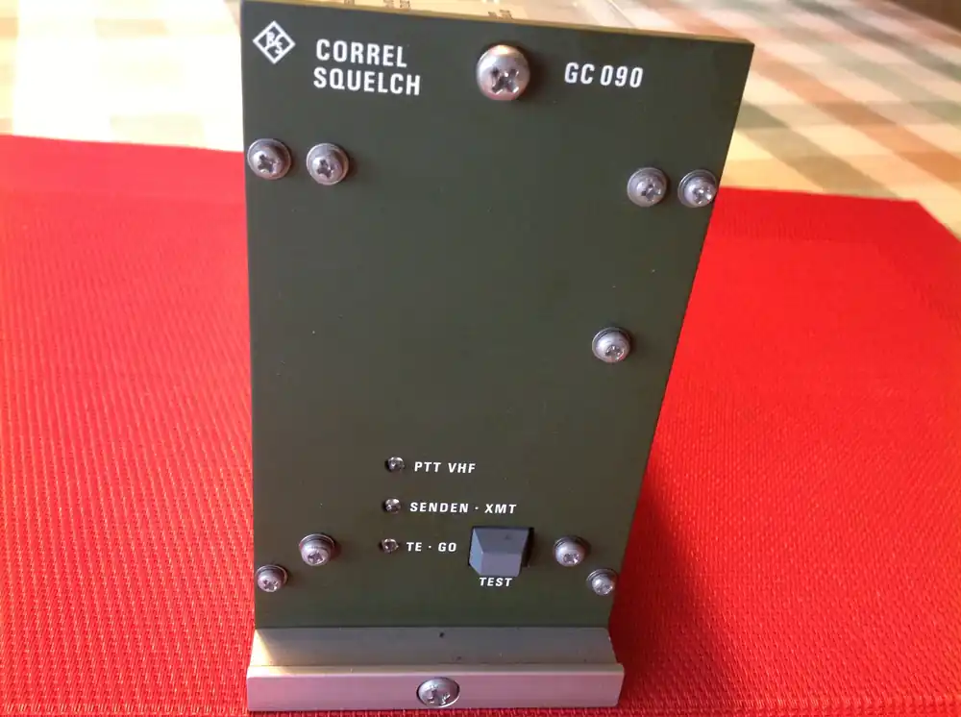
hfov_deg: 52.7
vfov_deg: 40.6
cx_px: 480
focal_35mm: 35
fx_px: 970
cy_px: 358
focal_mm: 4.28
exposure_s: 1/15
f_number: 2.4
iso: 200
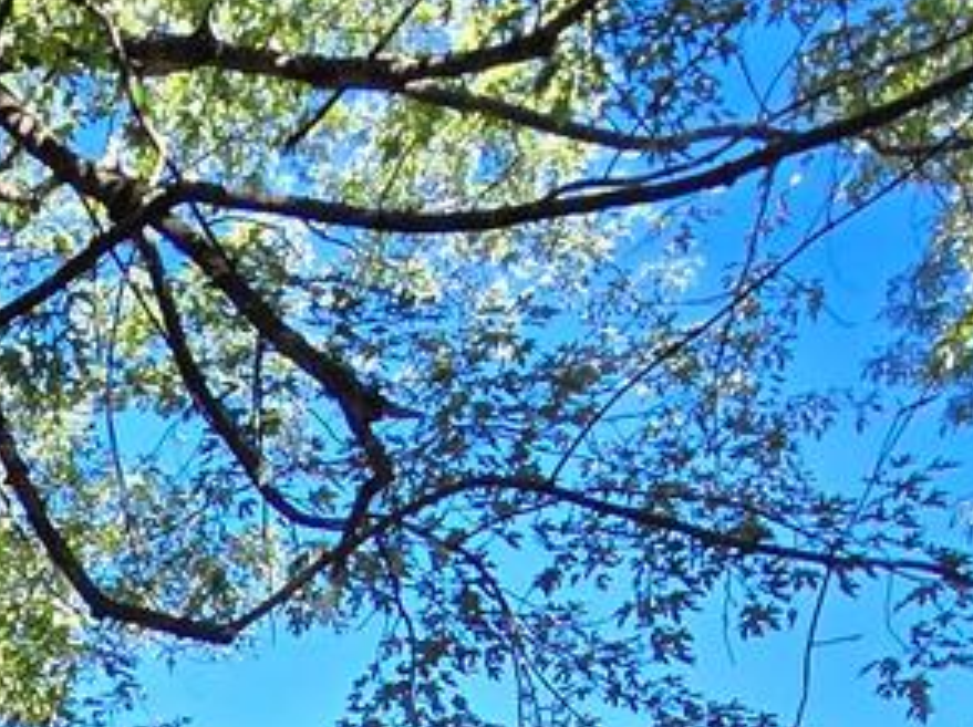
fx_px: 1797
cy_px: 1550
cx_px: -319
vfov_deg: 16.2
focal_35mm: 64
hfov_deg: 25.7
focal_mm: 2.2
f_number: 2.2
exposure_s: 1/395
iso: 50
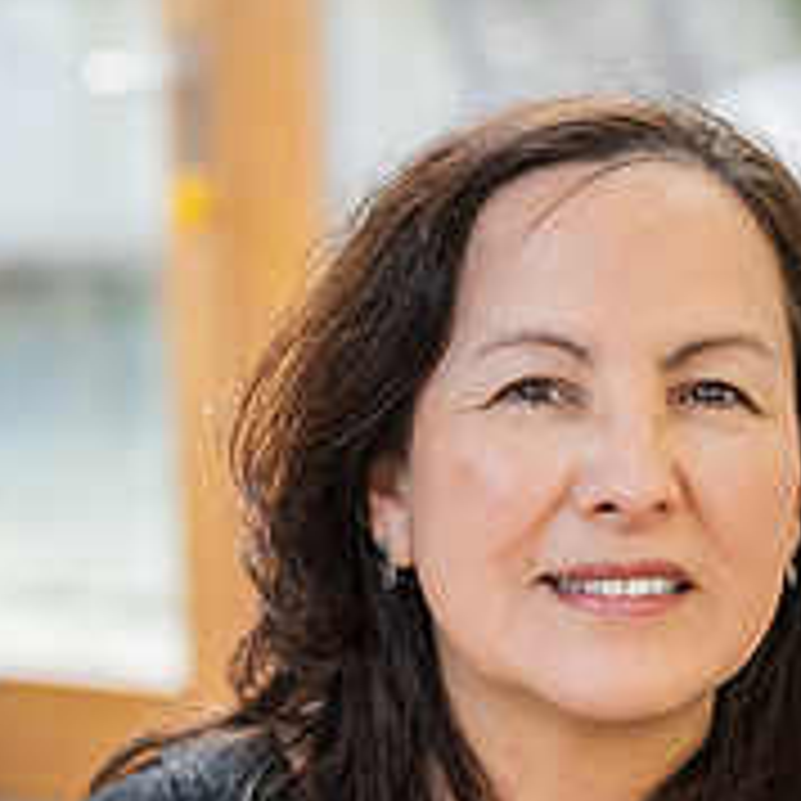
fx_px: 4424
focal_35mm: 169
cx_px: 502
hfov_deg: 10.3
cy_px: 669
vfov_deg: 10.3
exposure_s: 1/800
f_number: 2.2
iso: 1600
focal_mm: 54
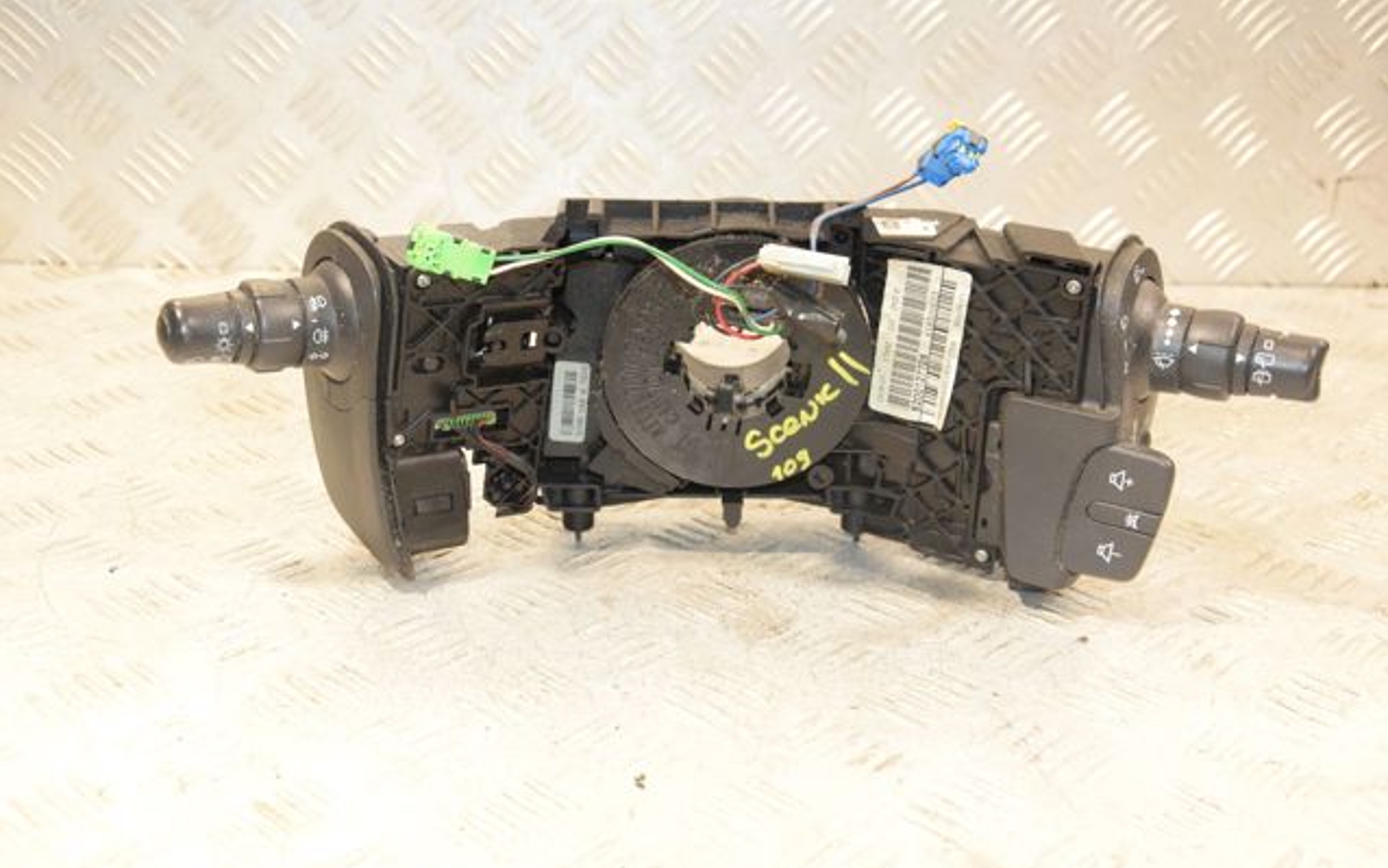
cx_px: 694
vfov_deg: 28.0
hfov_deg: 43.5
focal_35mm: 46
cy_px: 424
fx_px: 1740
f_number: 5.6
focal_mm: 30
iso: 1600
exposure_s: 1/160
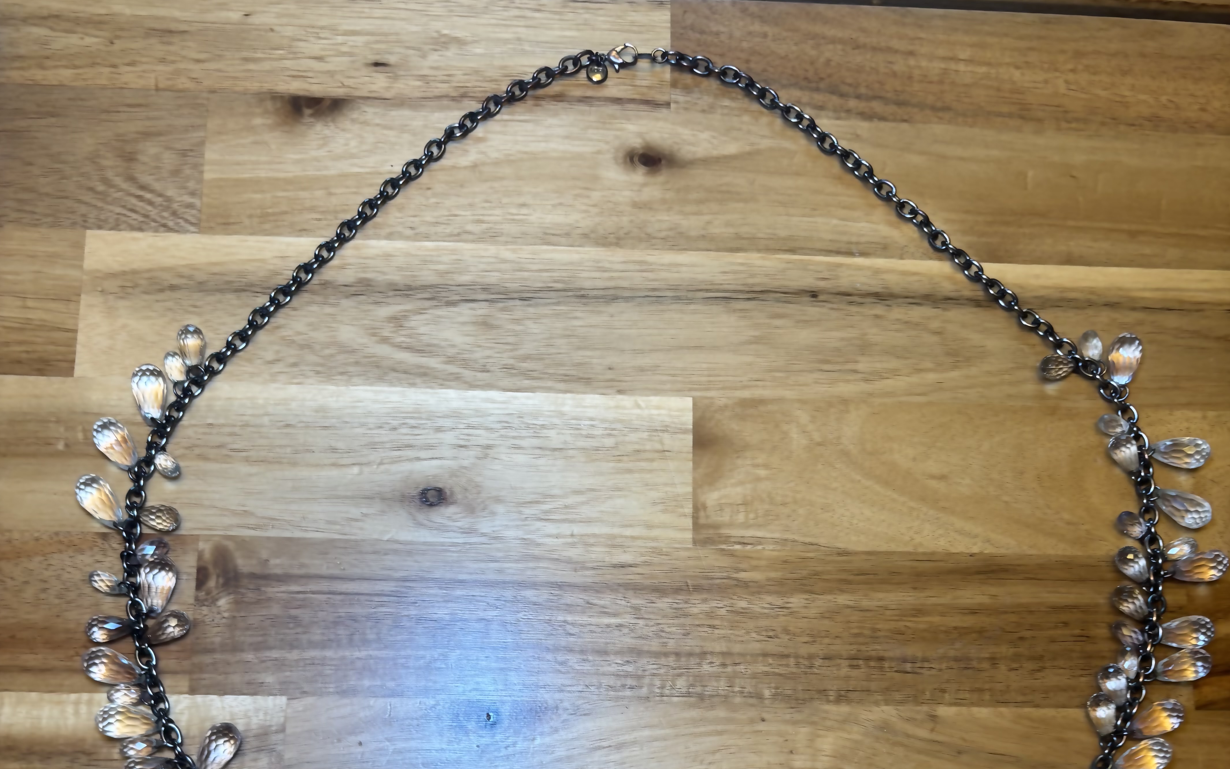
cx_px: 614
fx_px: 1240
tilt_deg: -78.3
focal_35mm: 37
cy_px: 664
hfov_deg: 52.8
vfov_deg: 33.0
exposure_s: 1/60
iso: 80
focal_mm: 5.96
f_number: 1.6
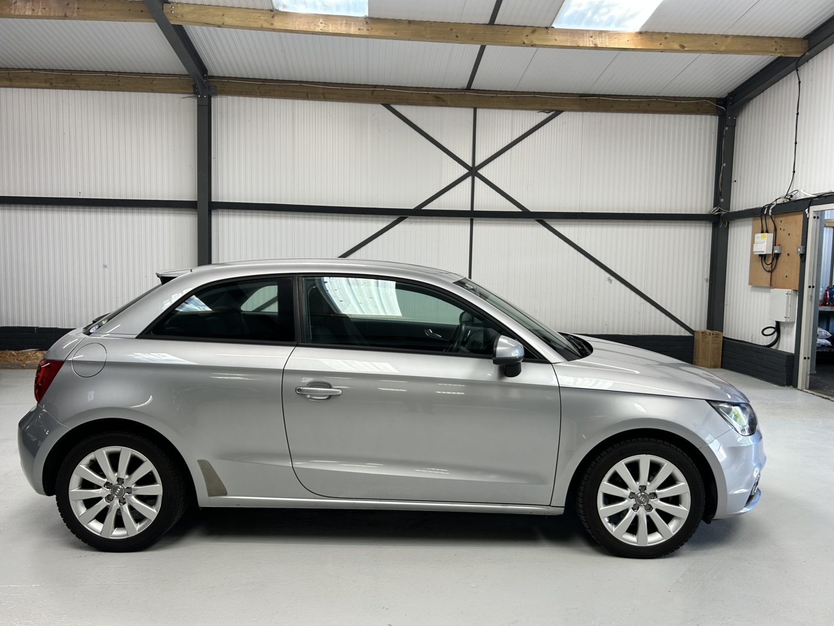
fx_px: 626
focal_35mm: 26
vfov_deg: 53.1
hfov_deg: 67.3
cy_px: 313
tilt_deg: -4.2
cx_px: 417
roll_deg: -1.1
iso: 50
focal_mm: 5.7
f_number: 1.5
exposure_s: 1/100
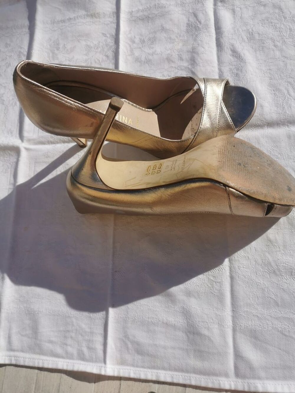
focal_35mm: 27
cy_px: 196
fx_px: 307
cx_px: 148
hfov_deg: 51.4
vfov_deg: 65.3
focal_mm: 5.58
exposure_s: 1/6757
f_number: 1.8
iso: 50
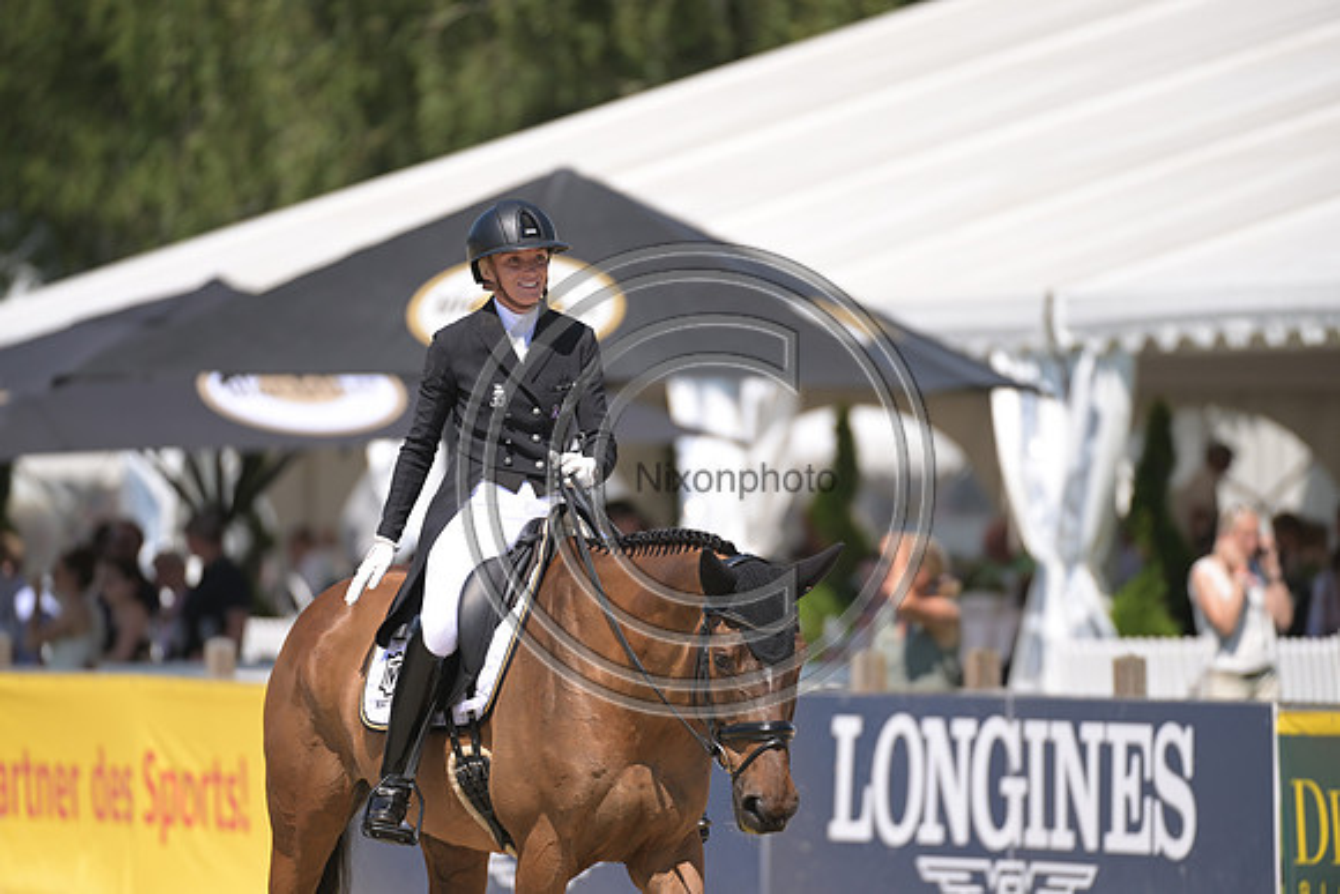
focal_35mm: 400
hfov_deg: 5.2
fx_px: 14892
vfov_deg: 3.4
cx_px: 670
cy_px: 447
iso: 250
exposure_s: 1/1250
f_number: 5
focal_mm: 400
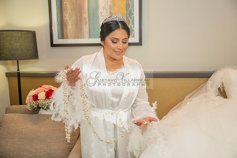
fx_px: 257
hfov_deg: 49.5
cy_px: 79
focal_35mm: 39
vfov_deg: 34.2
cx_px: 118
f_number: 2.8
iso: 800
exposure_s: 1/200
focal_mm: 39
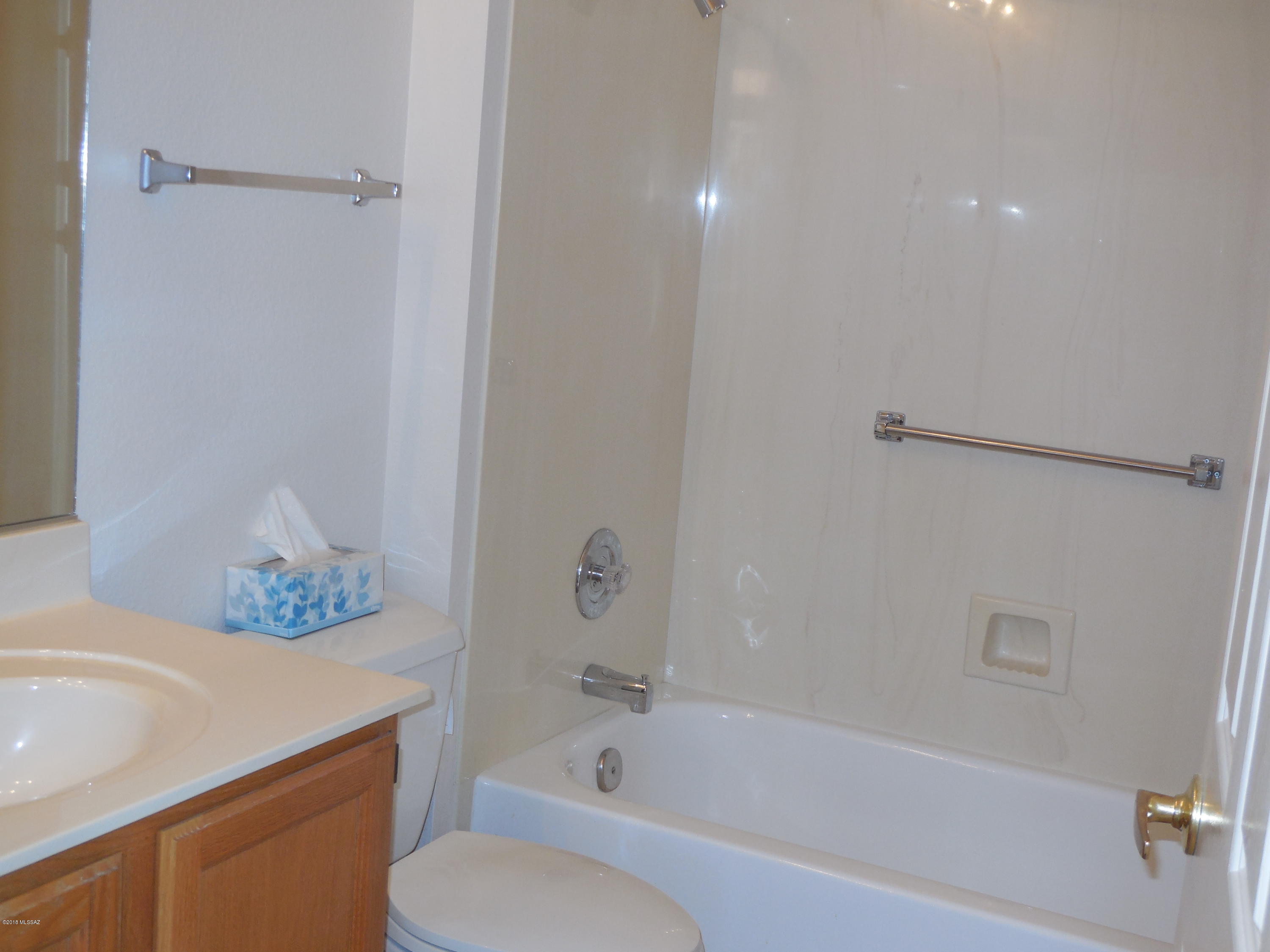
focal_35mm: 46
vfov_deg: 31.5
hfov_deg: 41.2
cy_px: 476
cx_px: 635
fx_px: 1688
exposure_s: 1/30
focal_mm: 8.2
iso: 200
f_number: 3.8
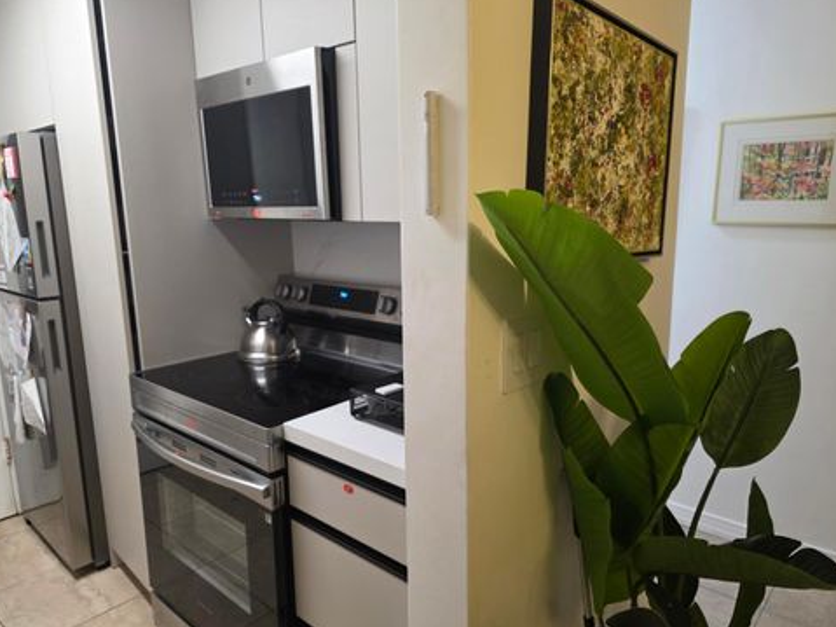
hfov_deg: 71.6
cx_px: 415
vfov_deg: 56.8
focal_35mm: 24
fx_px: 579
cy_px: 315
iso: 320
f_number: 1.7
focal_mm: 6.3
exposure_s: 1/120
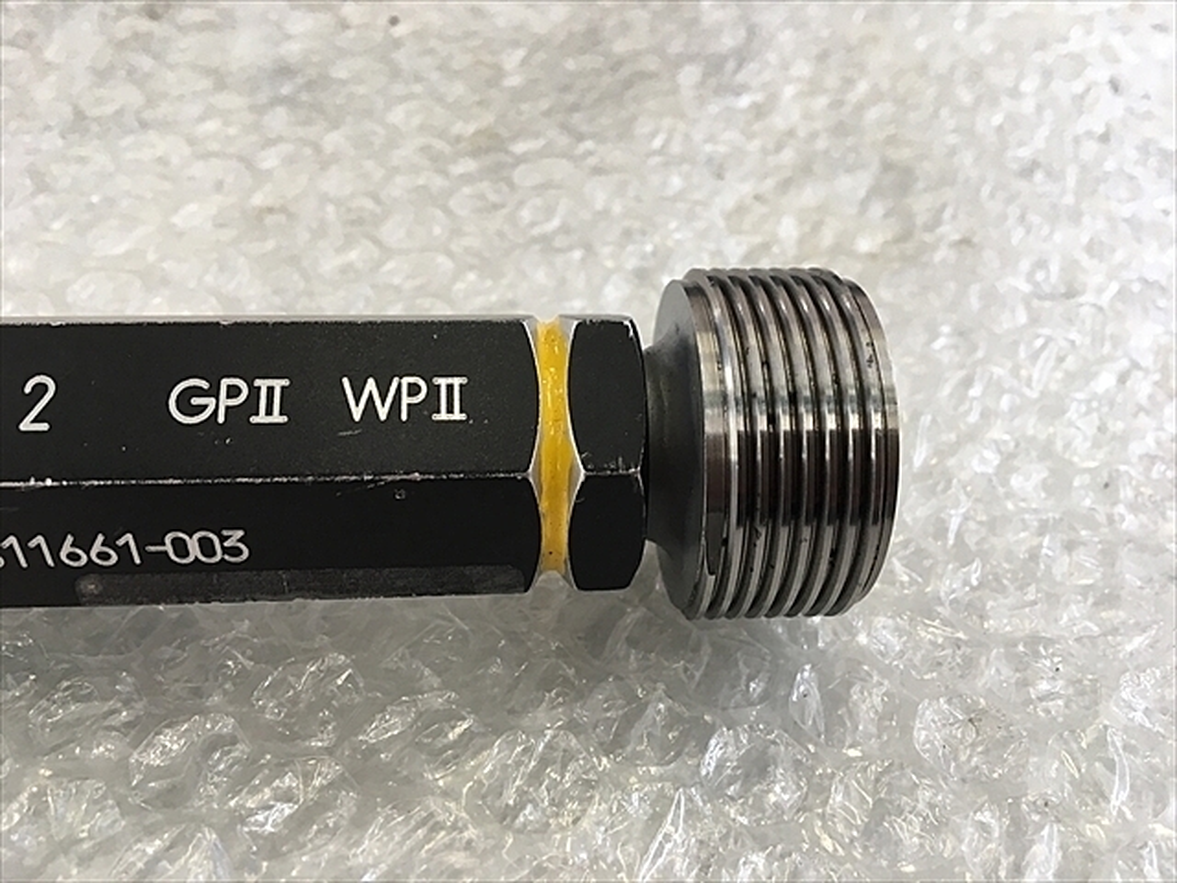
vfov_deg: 48.2
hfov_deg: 61.7
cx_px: 588
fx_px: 986
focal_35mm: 29
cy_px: 442
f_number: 2.2
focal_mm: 4.15
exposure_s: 1/30
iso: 25
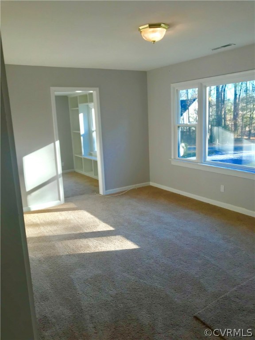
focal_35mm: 28
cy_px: 170
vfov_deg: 63.4
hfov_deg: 49.7
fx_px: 275
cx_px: 128
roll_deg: +1.7
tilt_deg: -10.1
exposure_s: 1/120
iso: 32
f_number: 1.8
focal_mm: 3.99
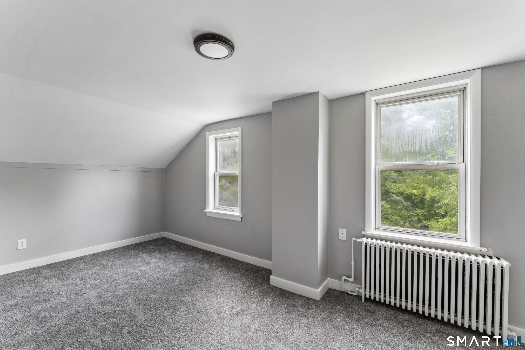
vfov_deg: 81.2
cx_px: 262
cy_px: 175
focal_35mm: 14
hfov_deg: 104.3
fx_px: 204
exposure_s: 1/6
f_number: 13
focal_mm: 14
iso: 400
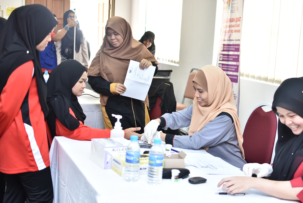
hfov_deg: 37.8
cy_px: 102
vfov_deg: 25.8
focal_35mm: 52
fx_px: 442
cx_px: 152
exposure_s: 1/250
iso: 800
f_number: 2.2
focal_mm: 35
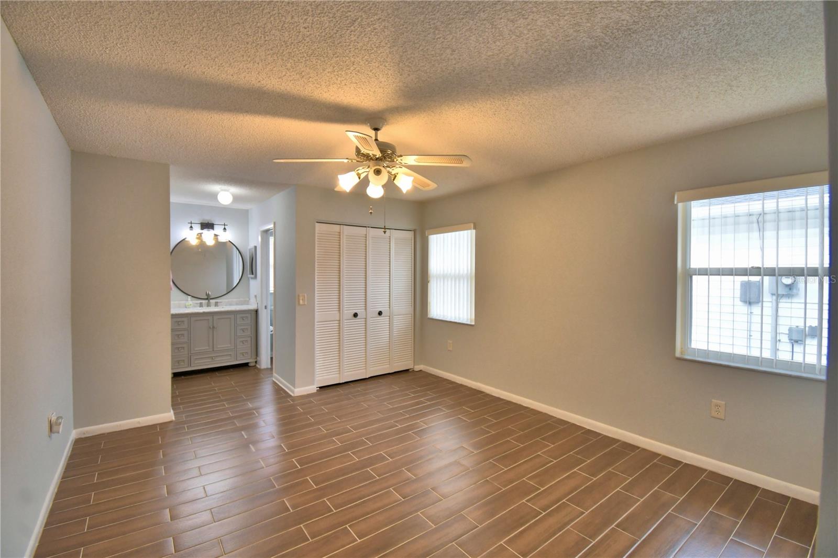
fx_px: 349
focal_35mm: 15
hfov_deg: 100.4
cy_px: 279
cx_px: 419
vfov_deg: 77.3
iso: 400
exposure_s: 1/80
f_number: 4.5
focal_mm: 10
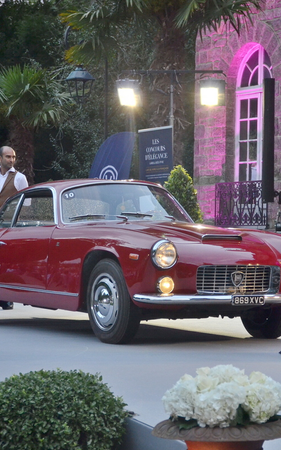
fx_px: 1422
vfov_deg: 18.0
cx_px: 189
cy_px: 224
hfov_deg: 11.3
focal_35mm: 116
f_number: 5.6
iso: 640
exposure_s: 1/250
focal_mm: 50
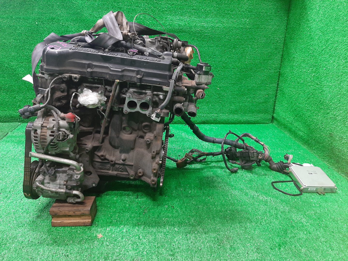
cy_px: 130
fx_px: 261
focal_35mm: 26
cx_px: 174
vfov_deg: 53.1
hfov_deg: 67.3
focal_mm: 3.93
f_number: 1.7
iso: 208
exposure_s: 1/50
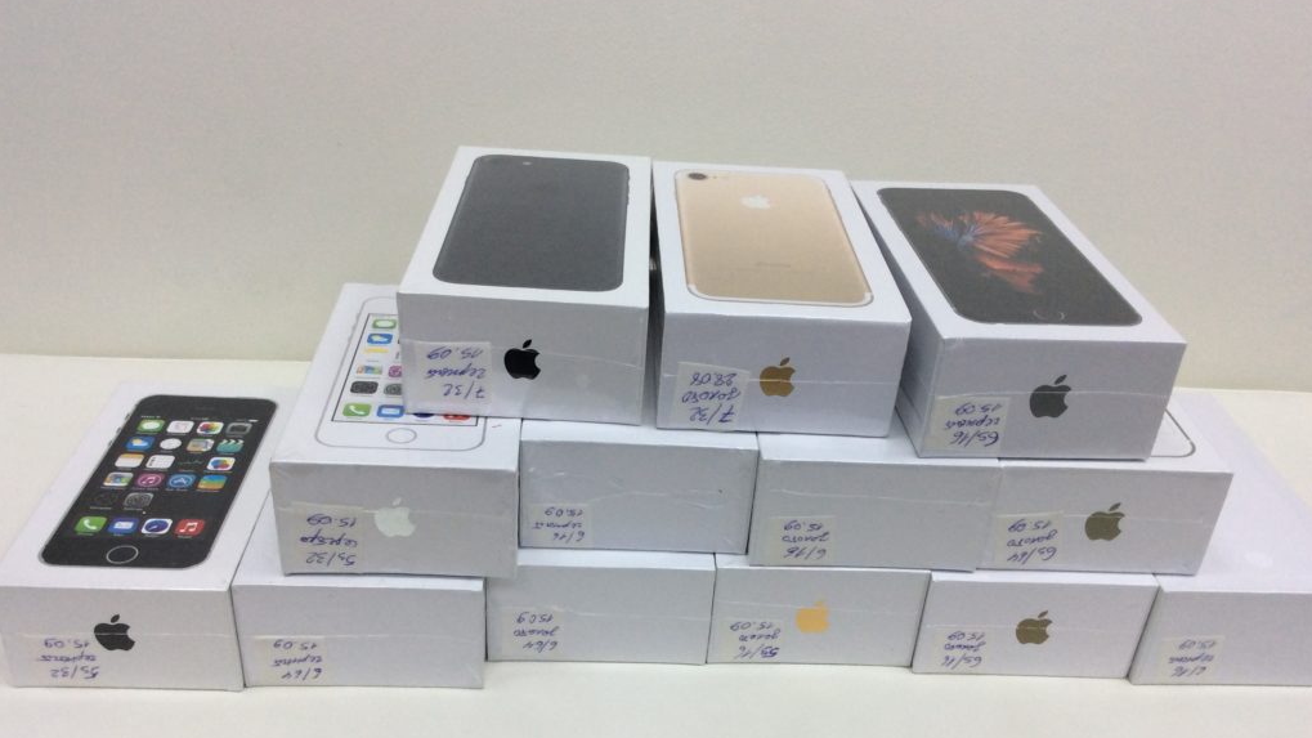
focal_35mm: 35
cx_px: 657
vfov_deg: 33.5
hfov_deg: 56.6
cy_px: 476
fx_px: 1218
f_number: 2.4
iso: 40
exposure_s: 1/50
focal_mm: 3.3
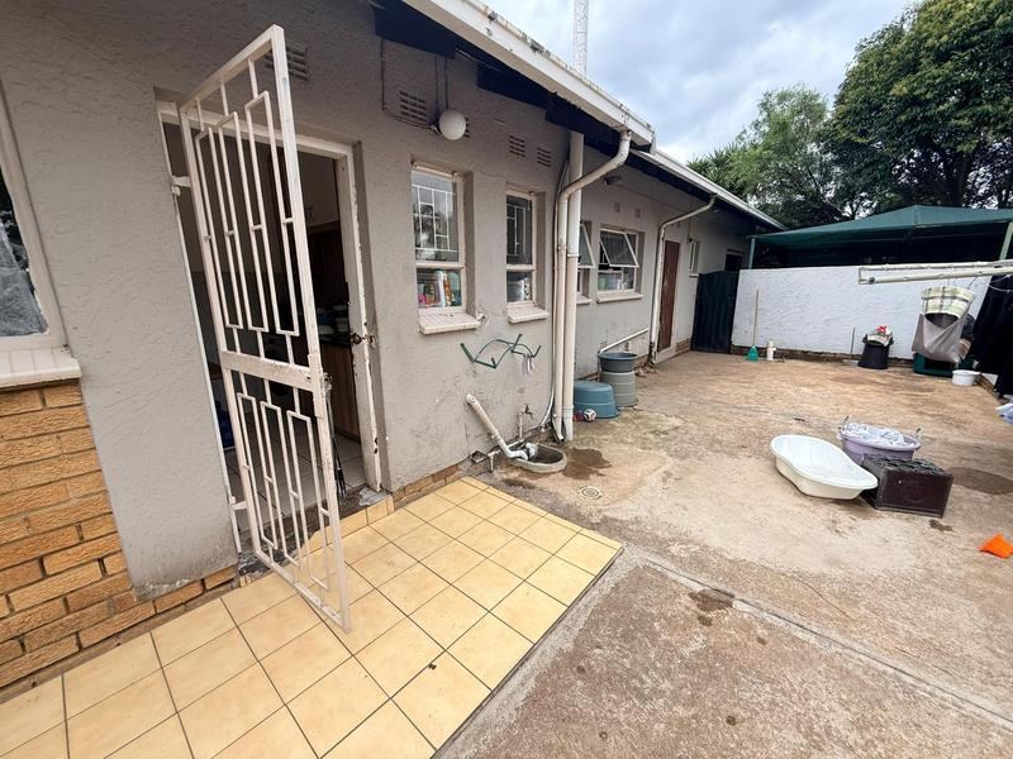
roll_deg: -0.3
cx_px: 506
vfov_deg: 85.7
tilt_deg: -12.7
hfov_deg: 102.1
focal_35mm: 14
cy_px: 380
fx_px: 410
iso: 50
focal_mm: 2.22
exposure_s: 1/742
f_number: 2.2
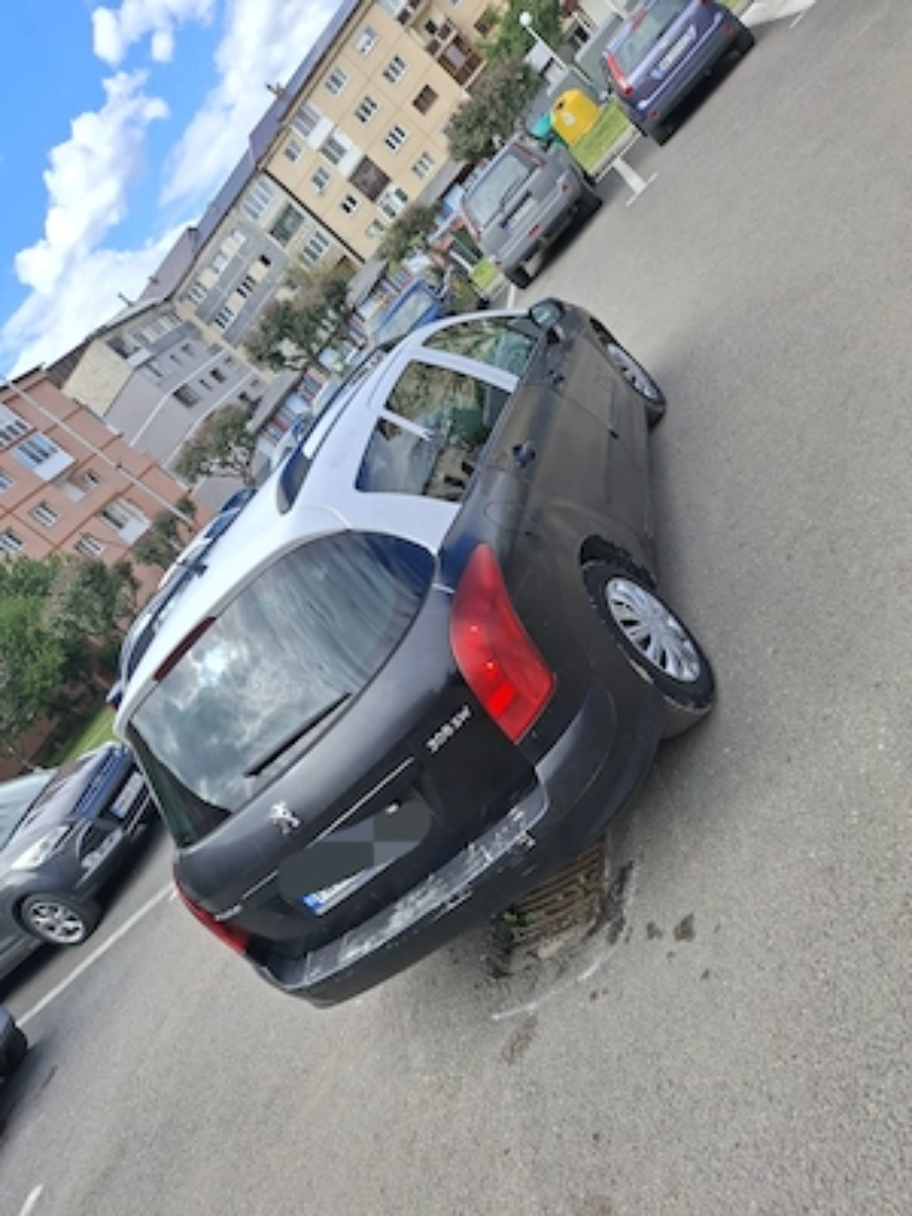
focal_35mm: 25
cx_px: 456
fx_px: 878
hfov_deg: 54.9
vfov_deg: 69.4
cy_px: 608
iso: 32
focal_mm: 4.69
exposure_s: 1/1429
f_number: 1.8
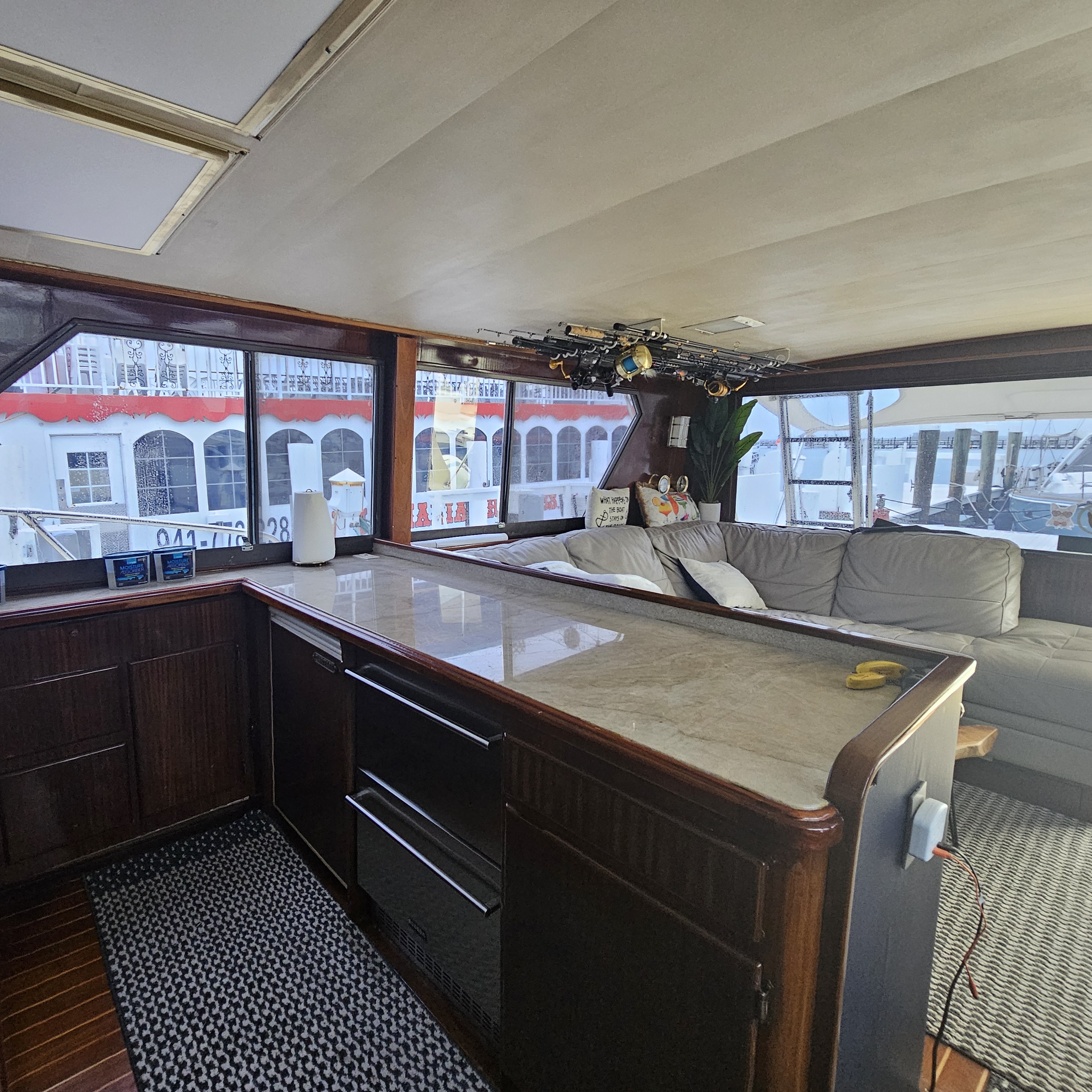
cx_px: 444
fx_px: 571
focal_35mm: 16
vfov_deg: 87.4
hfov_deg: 86.5
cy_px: 528
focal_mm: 2.2
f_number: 2.2
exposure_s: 1/40
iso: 320
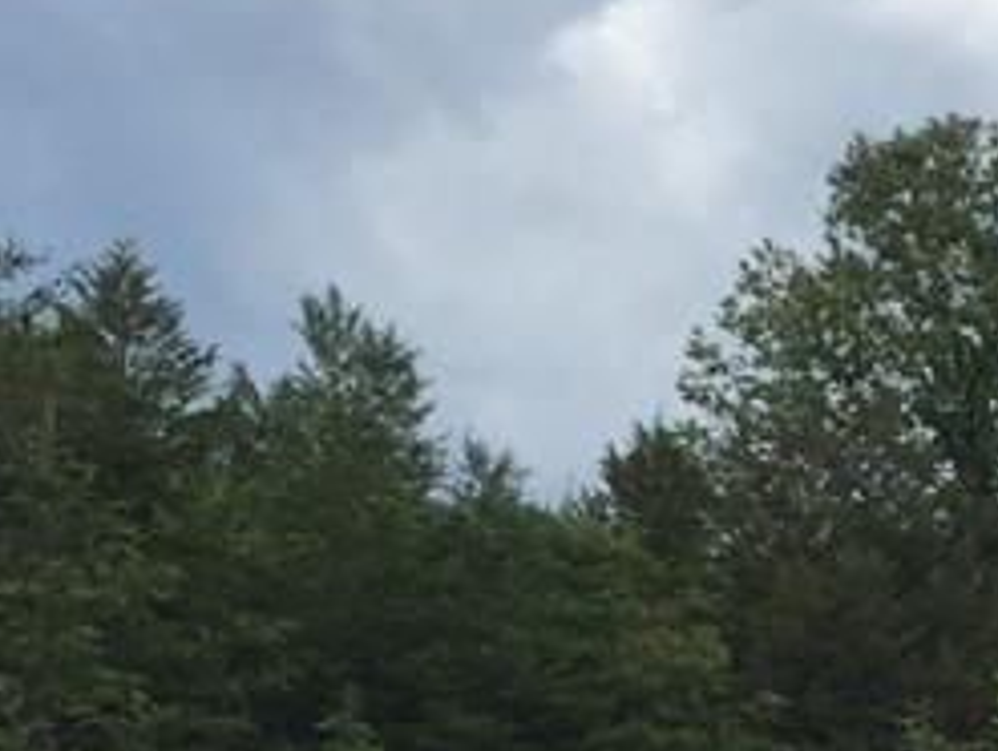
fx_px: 3465
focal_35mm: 120
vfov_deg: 11.9
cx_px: 1160
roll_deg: -1.2
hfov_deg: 15.8
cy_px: 1110
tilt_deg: -1.7
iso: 32
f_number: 2.2
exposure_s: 1/2326
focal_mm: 4.15
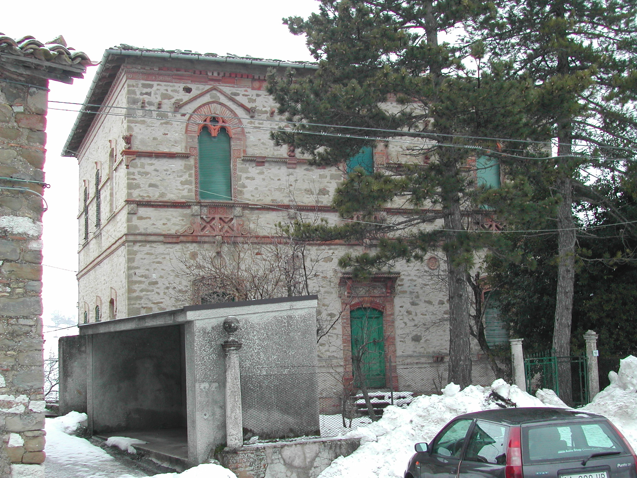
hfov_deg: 40.4
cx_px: 318
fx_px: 865
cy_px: 239
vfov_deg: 30.9
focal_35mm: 47
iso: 100
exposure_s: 1/309
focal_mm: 10.1
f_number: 3.1
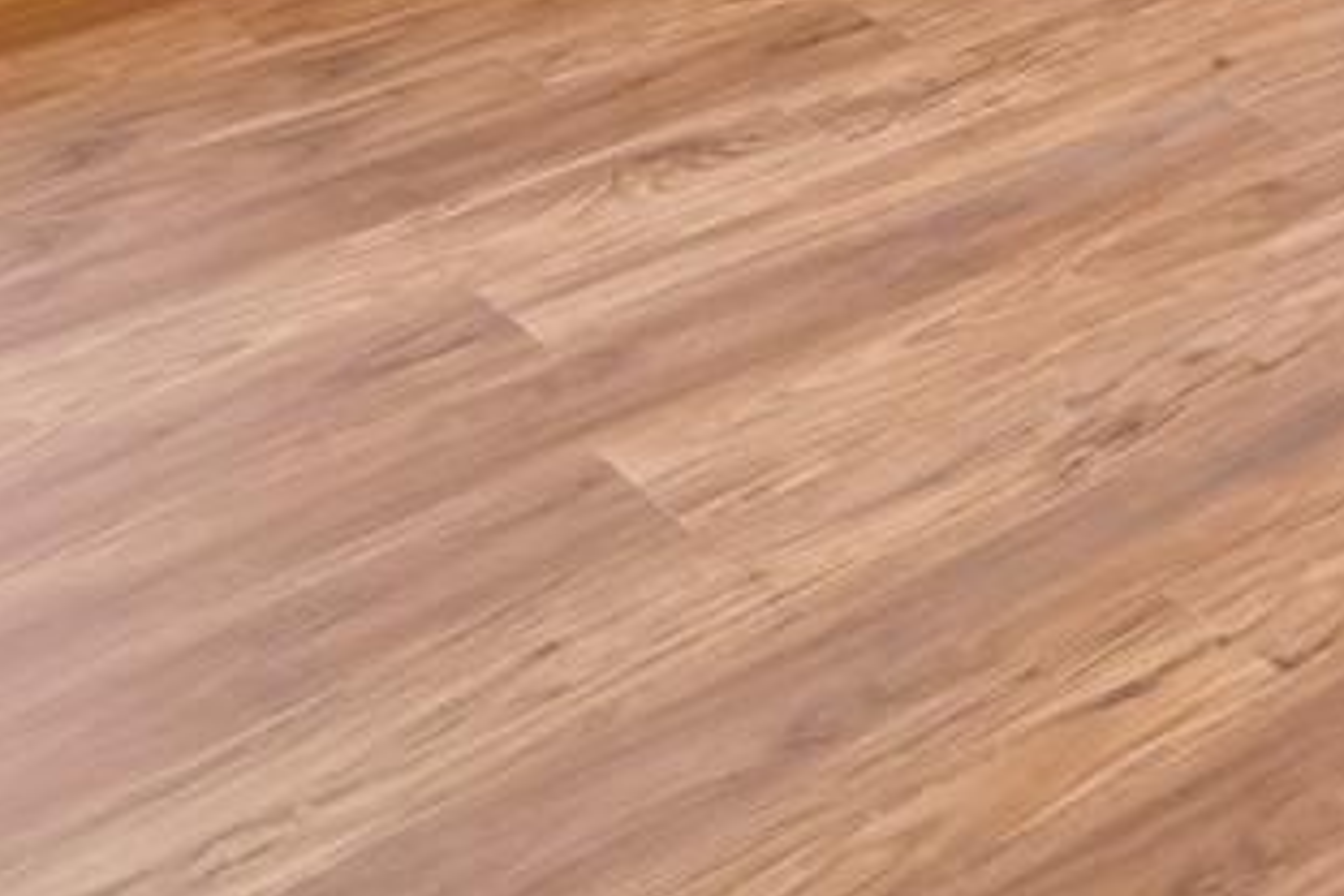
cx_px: 1852
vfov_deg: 13.1
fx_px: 2874
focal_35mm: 77
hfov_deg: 22.8
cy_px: -1279
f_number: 8
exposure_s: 1/4
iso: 800
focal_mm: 10
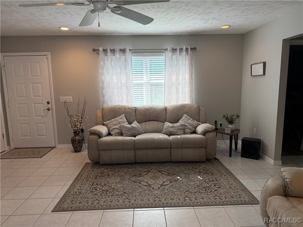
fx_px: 210
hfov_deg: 71.6
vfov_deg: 56.8
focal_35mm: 24
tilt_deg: -8.7
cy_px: 114
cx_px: 152
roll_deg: +0.5
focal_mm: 6.76
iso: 200
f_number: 1.78
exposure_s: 1/186
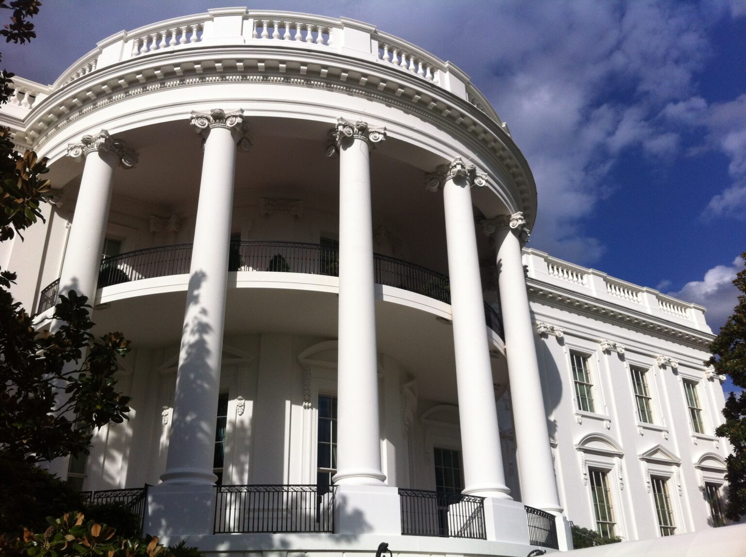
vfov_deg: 40.6
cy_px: 278
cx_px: 373
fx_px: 753
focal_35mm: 35
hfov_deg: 52.7
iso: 80
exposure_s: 1/3771
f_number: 2.8
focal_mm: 3.85
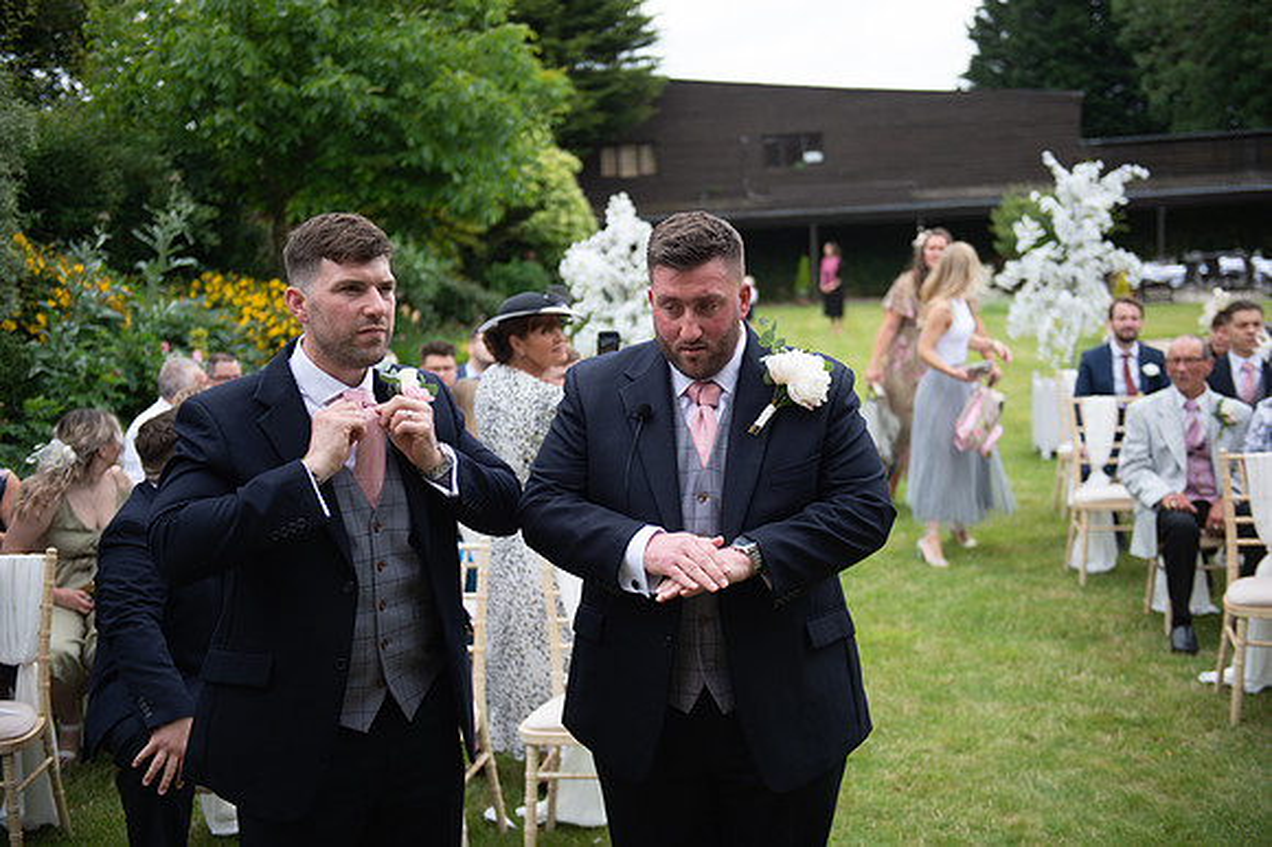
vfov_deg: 30.5
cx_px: 636
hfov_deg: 44.5
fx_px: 1554
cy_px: 424
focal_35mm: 44
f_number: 2.8
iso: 100
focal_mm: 44
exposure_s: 1/500
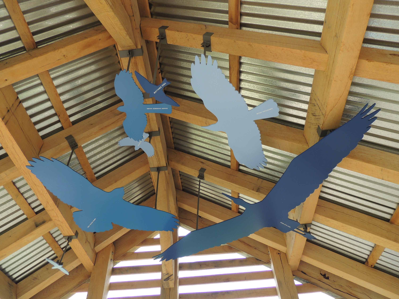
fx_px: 277
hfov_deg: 71.6
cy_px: 150
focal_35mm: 24
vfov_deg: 56.8
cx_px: 200
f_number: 3
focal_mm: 4.3
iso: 100
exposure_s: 1/80
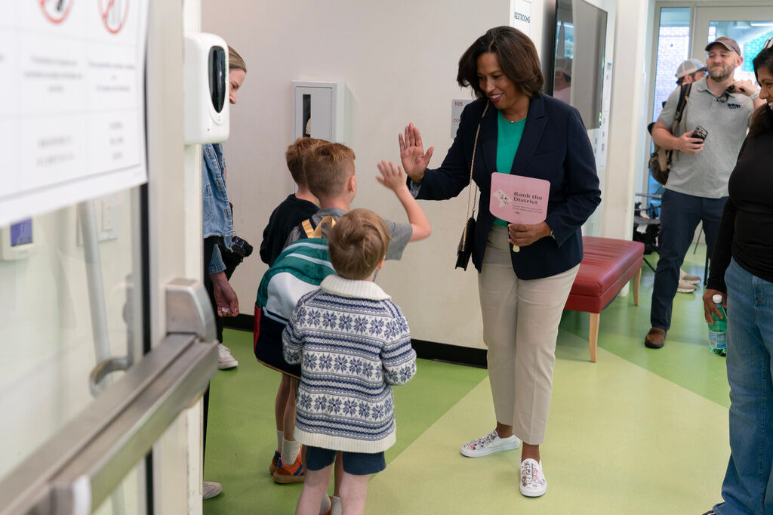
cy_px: 258
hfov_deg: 54.4
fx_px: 751
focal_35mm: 35
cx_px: 386
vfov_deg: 37.8
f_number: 2.8
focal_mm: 35
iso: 800
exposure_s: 1/100
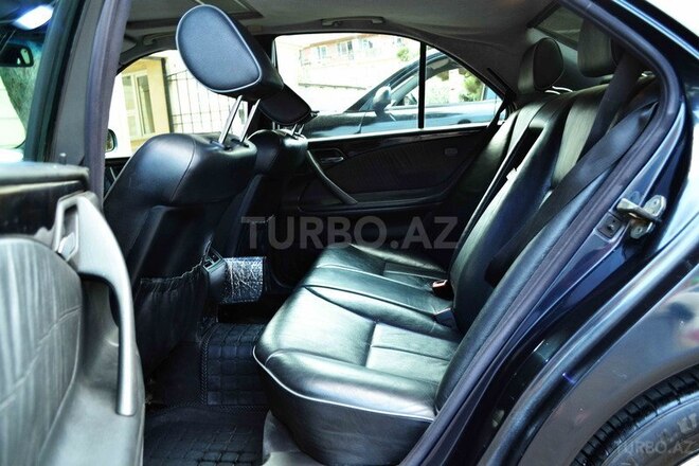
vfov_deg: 43.6
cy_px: 233
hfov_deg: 61.9
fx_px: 582
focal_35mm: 30
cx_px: 350
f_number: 5.6
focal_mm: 20
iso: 800
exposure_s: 1/10
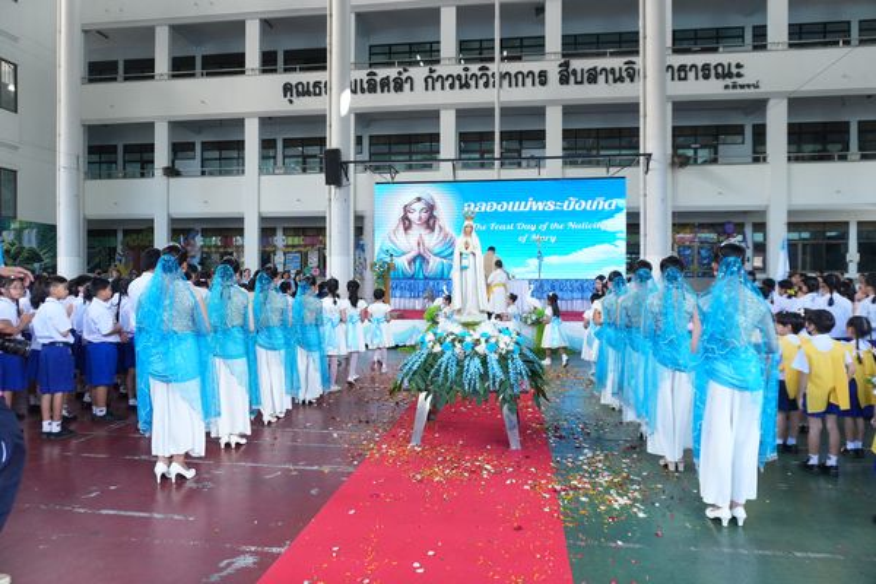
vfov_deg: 53.1
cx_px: 438
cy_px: 292
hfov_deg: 73.7
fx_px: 584
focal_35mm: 24
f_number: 4.5
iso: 1600
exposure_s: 1/400
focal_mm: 16
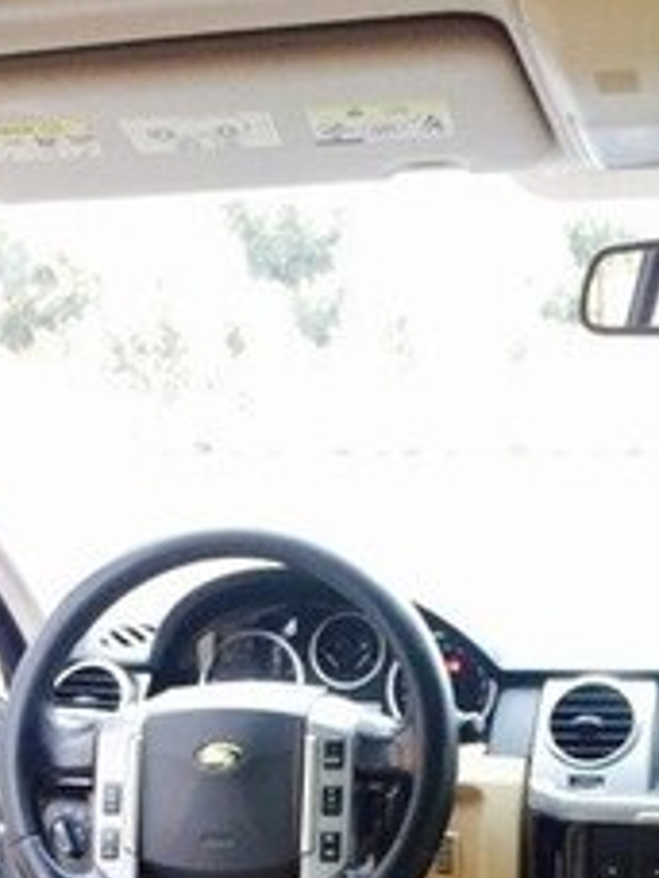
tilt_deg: -21.7
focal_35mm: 63
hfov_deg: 22.9
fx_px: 1599
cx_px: 540
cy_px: 943
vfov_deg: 28.2
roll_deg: +1.5
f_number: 2.2
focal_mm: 4.15
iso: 250
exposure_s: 1/33
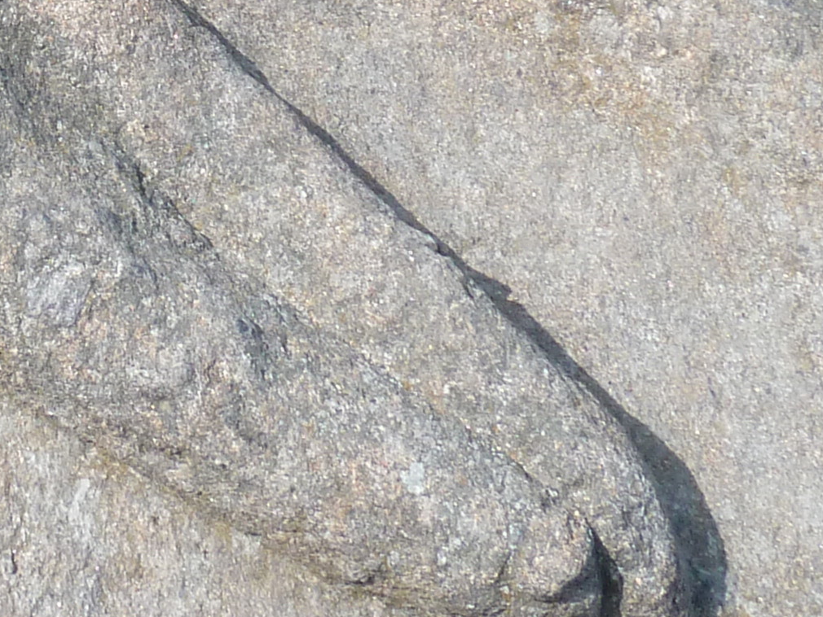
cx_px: -176
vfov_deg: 13.5
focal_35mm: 99
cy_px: -462
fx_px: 2354
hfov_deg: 18.7
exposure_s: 1/320
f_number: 4
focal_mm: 4.1
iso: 80
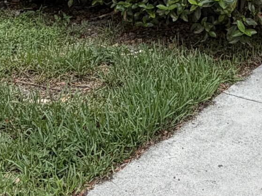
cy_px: -154
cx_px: 171
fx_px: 568
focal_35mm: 75
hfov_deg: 25.9
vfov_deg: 16.5
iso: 50
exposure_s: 1/502
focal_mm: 2.22
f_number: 2.2
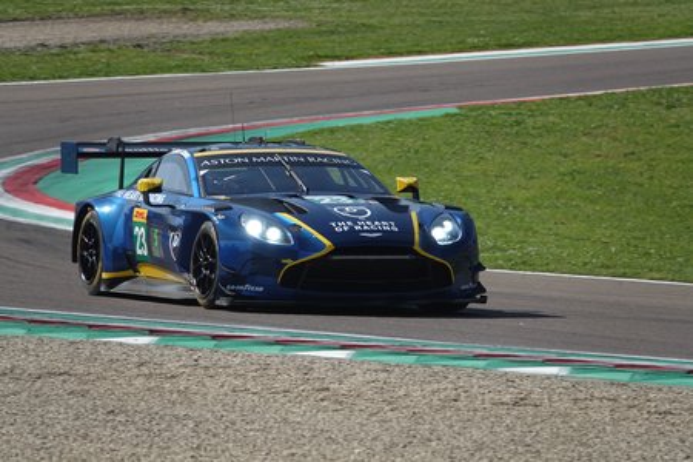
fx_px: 9336
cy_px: 231
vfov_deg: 2.8
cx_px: 346
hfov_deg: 4.3
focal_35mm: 485
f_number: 4.5
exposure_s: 1/800
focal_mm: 177.86
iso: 100
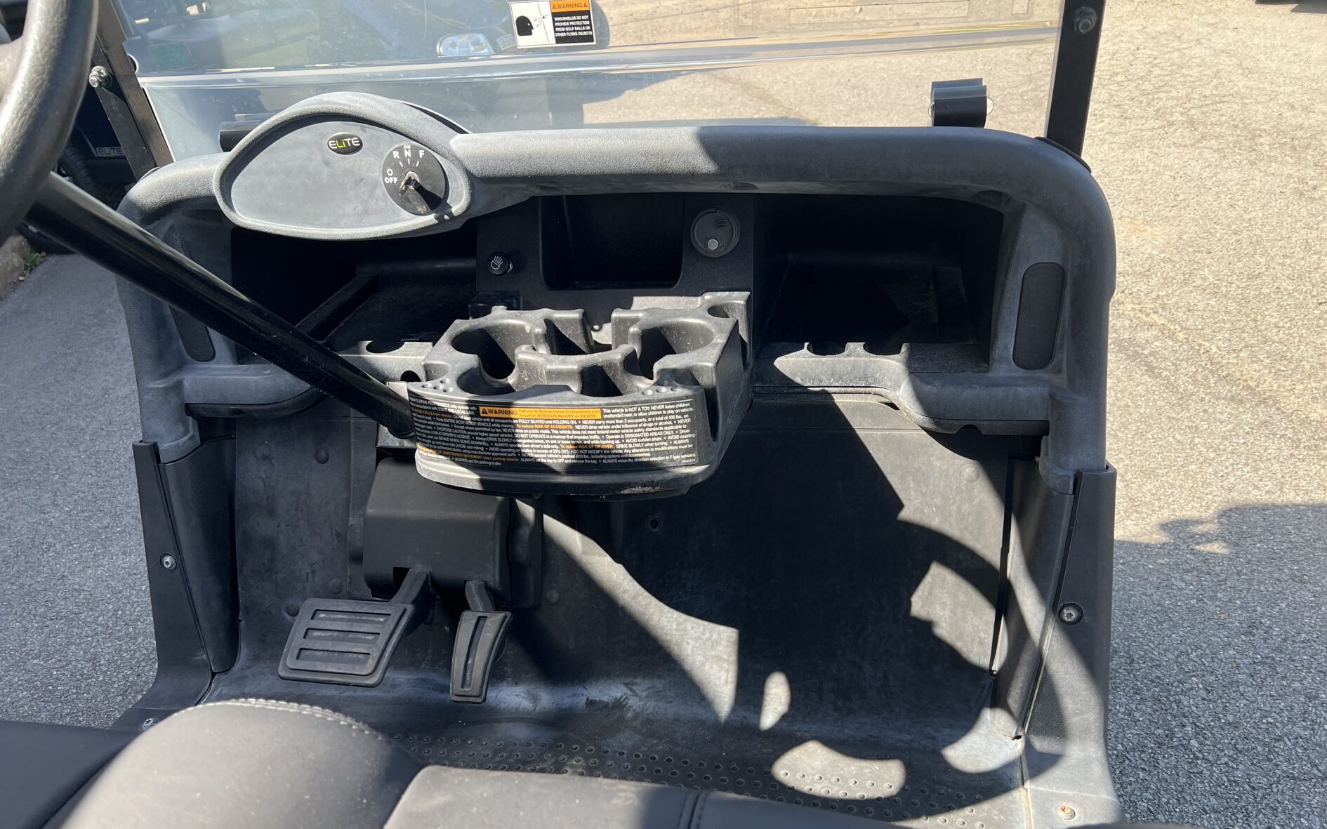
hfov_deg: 66.5
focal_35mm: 28
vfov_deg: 44.3
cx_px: 663
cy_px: 502
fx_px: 1013
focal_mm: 5.7
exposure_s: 1/422
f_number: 1.5
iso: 50
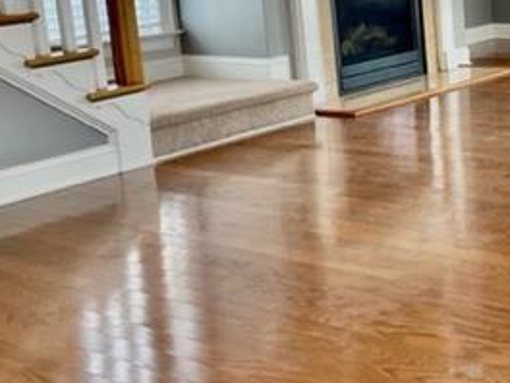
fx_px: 928
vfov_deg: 23.0
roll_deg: +3.5
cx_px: 498
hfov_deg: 29.0
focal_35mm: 63
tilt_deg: -9.5
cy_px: 77
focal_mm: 5.1
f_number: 1.6
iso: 50
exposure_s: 1/120
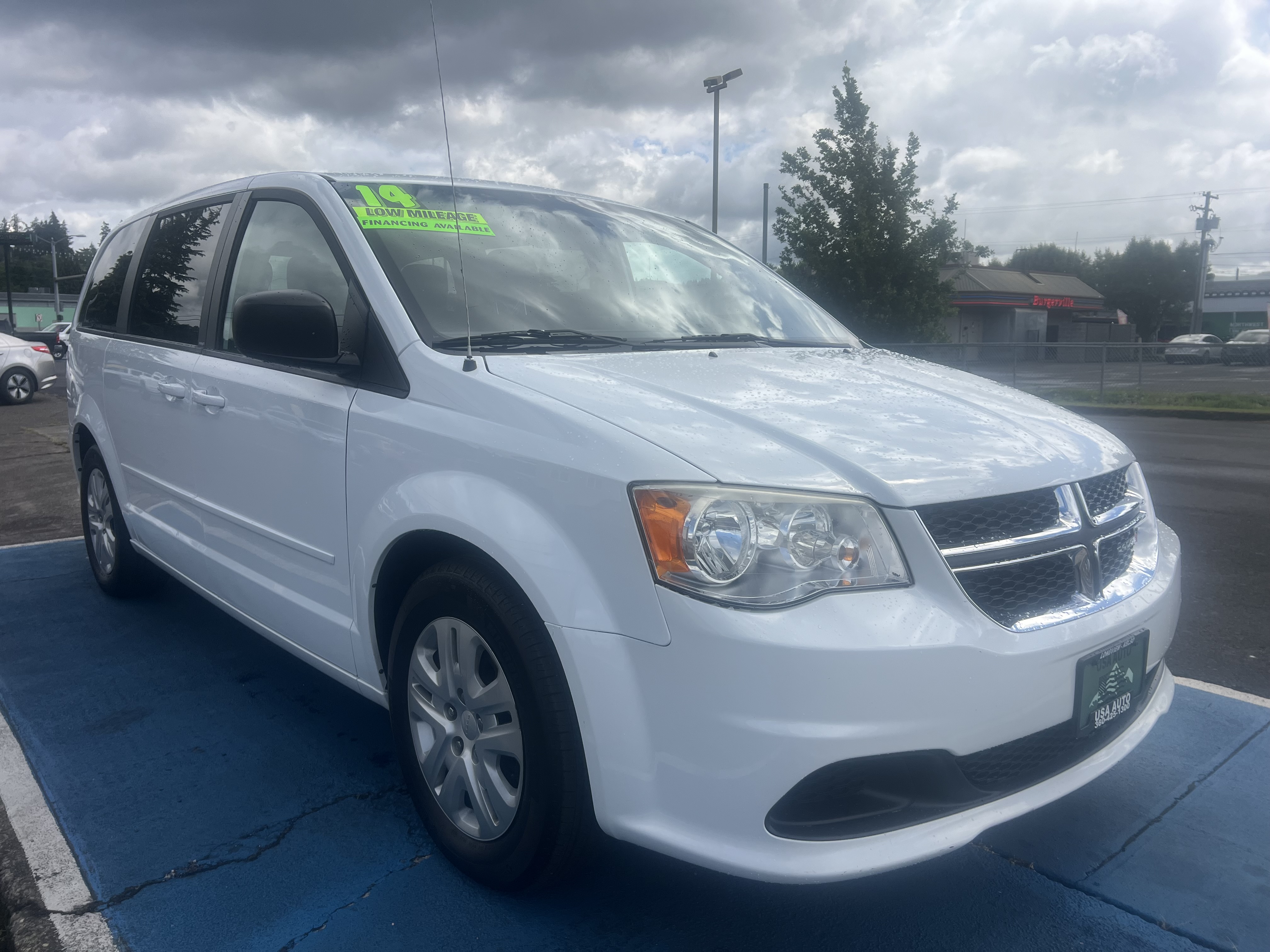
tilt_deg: -9.5
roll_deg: -0.2
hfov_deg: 67.3
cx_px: 635
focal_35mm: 26
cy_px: 476
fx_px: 954
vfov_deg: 53.1
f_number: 1.5
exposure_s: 1/5076
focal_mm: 5.7
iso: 50
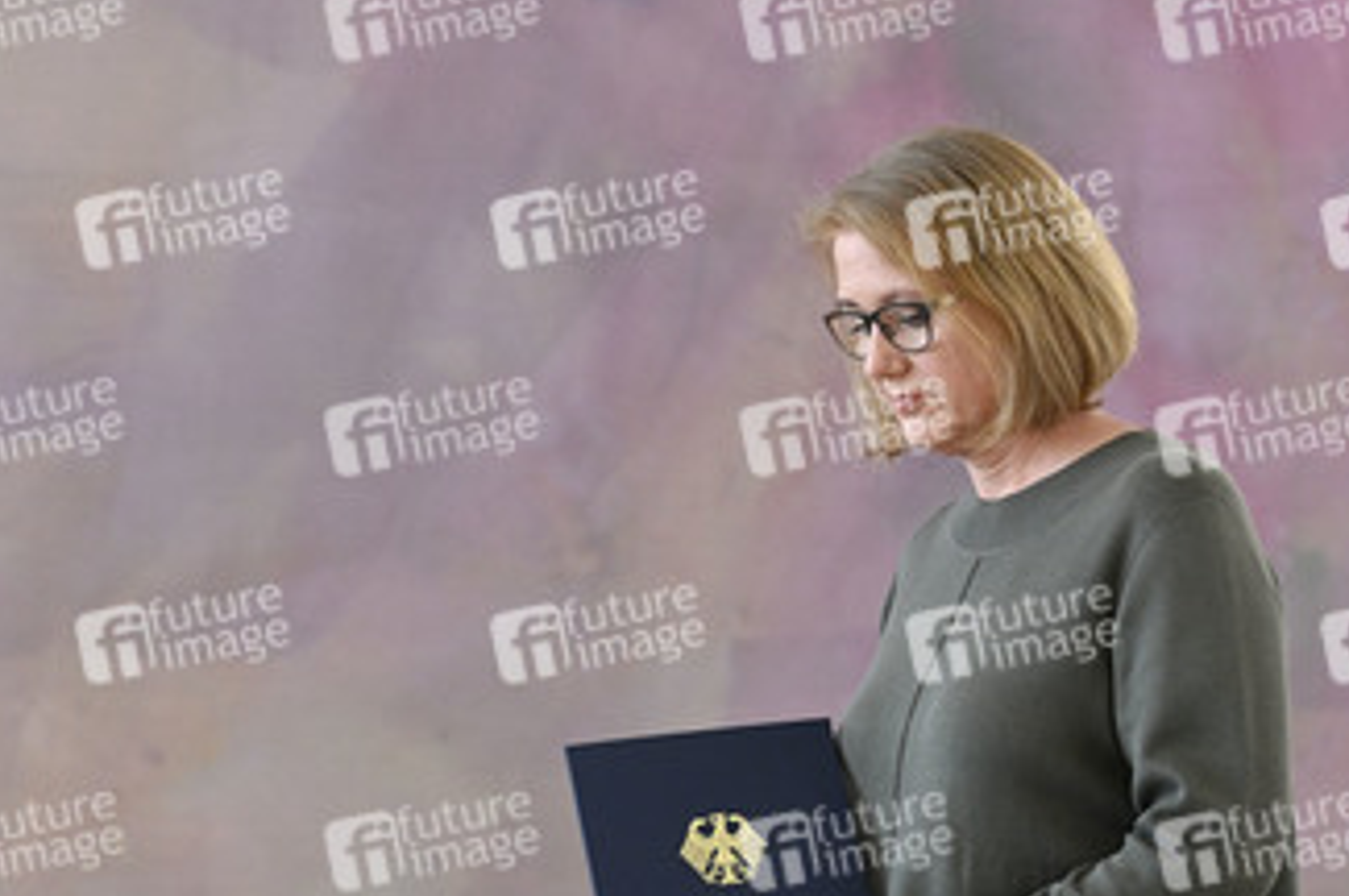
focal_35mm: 229
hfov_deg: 9.0
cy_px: 531
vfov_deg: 6.0
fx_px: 8572
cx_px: 488
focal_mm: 165
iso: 6400
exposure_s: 1/400
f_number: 5.6
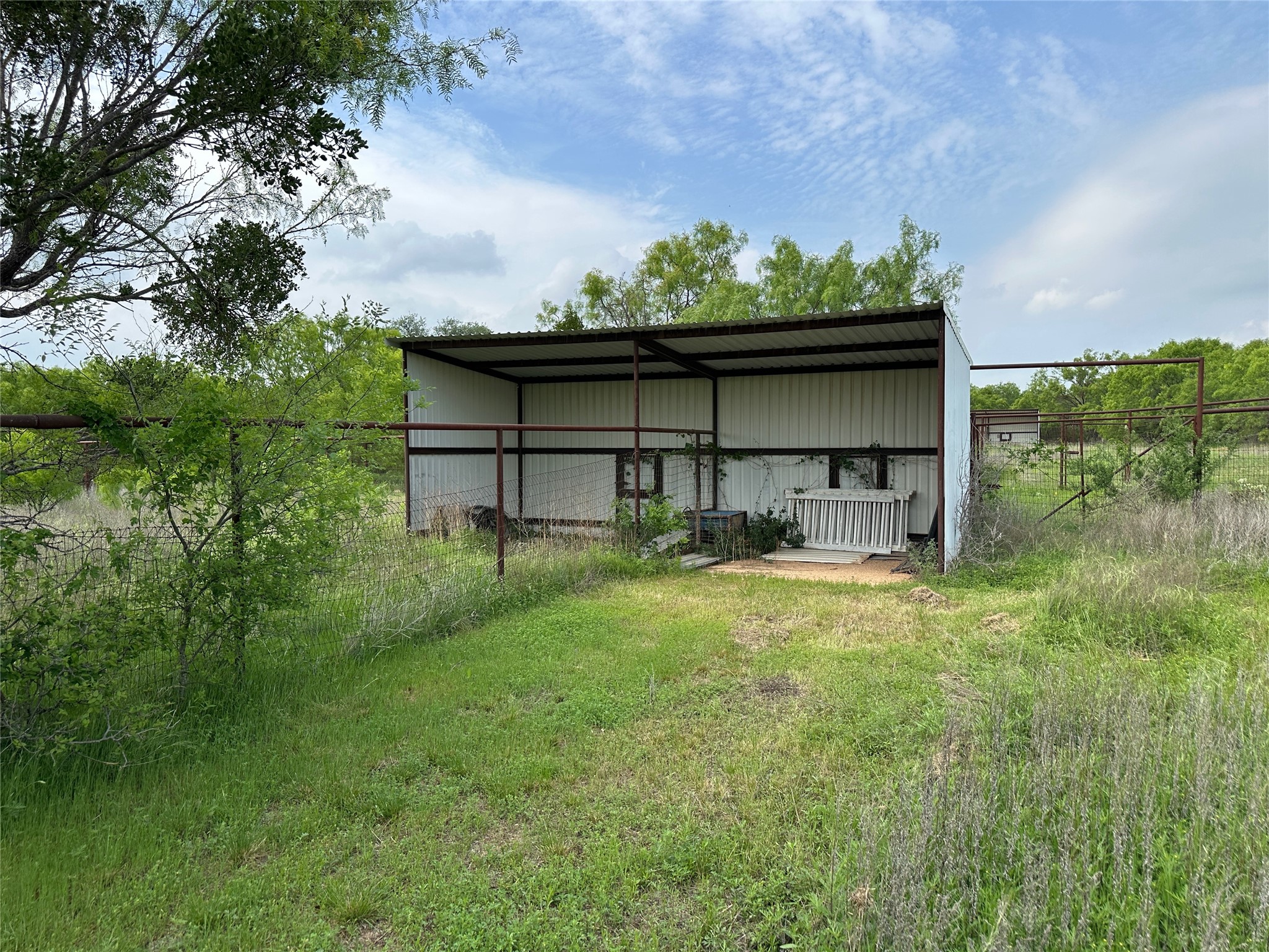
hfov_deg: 71.6
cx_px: 634
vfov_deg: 56.8
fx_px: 880
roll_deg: -0.5
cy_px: 476
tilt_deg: -1.2
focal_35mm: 24
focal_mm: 6.86
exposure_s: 1/3472
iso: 80
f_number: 1.78
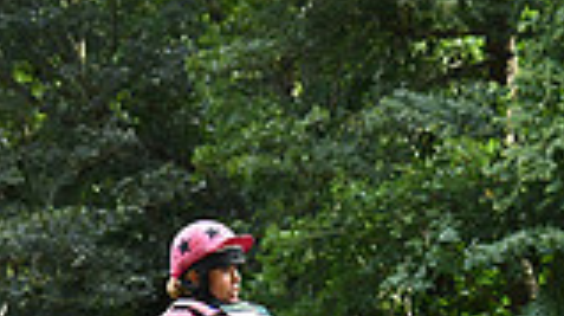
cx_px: 316
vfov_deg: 6.9
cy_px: 636
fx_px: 2509
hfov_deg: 12.8
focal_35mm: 168
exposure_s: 1/1250
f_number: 4.2
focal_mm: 44
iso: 1250
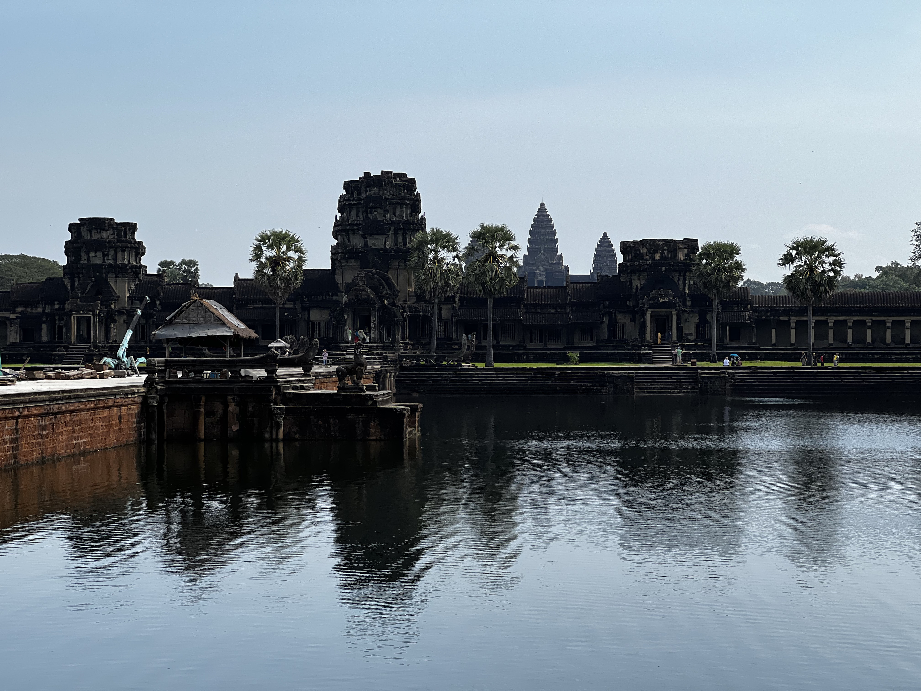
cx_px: 460
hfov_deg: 25.3
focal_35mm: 77
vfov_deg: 19.1
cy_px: 346
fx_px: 2049
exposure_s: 1/943
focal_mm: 9
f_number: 2.8
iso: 32
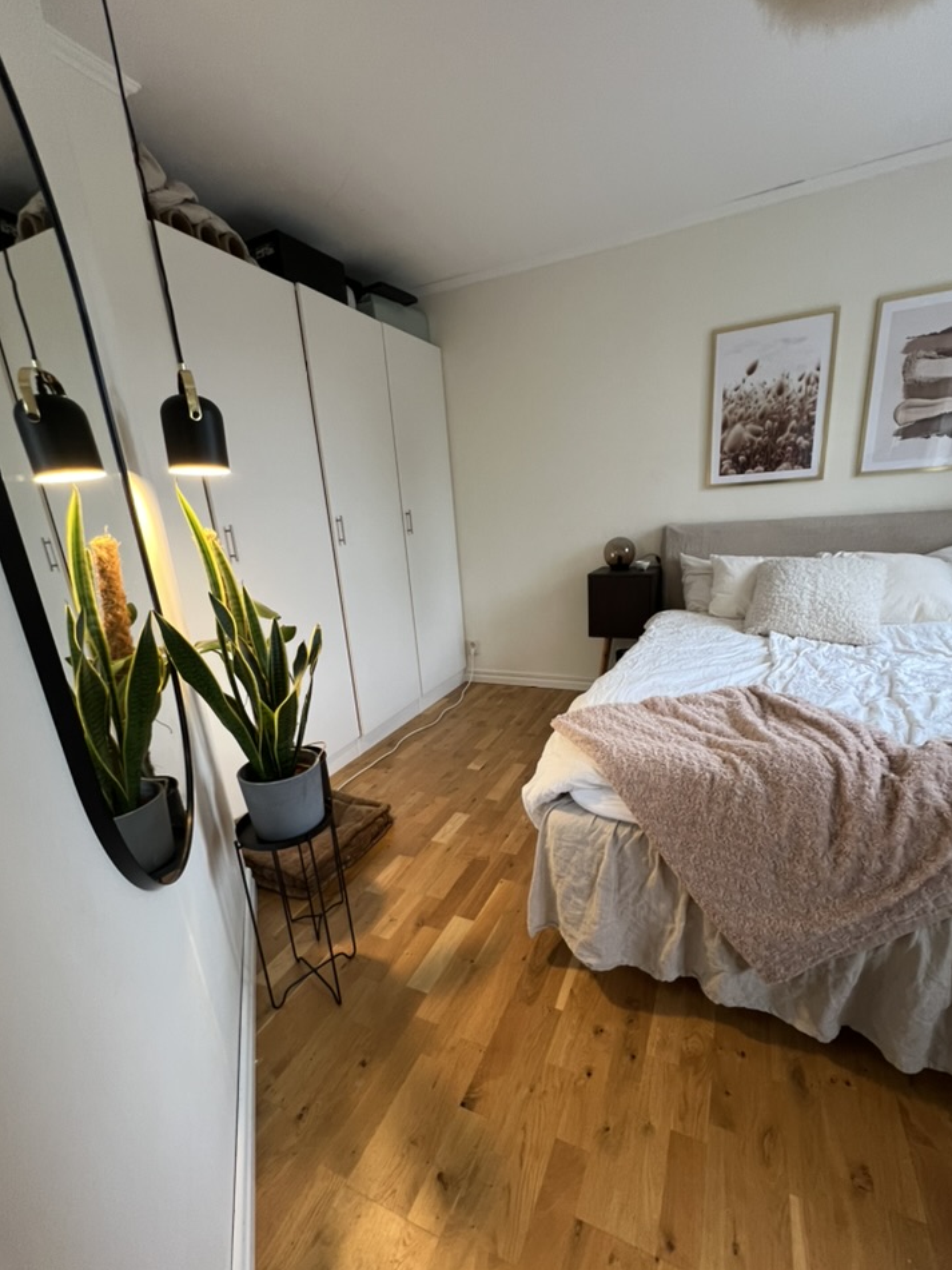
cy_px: 676
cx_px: 489
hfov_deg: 85.6
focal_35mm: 14
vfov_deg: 101.9
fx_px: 513
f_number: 1.8
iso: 160
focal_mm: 1.57
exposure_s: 1/50
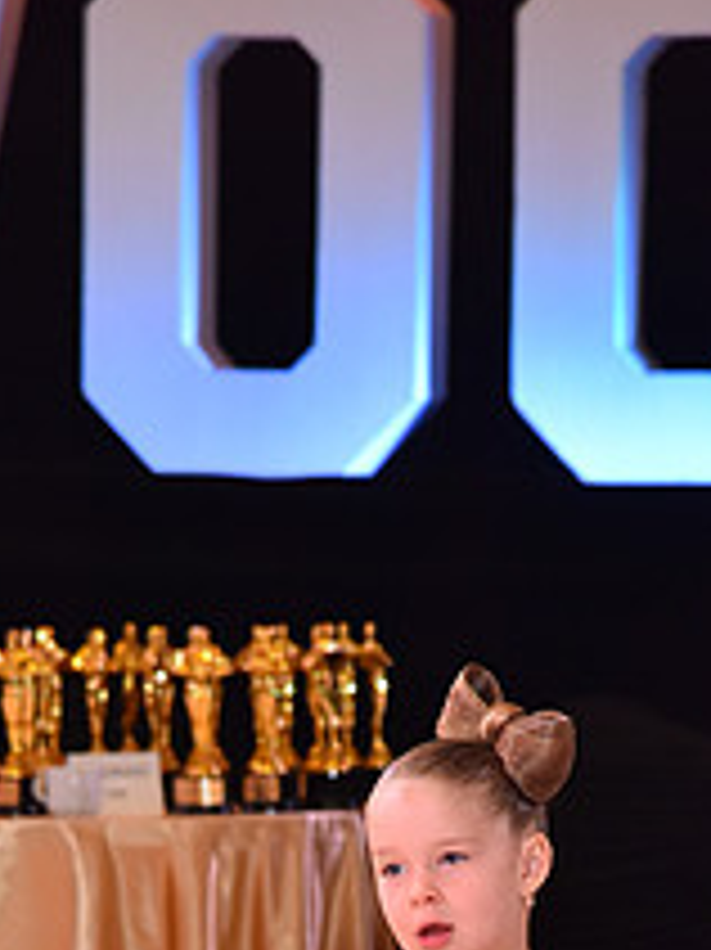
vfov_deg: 6.2
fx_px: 8690
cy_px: 1256
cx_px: 349
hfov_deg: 4.7
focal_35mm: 317
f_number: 5
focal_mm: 120
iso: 1600
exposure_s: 1/250
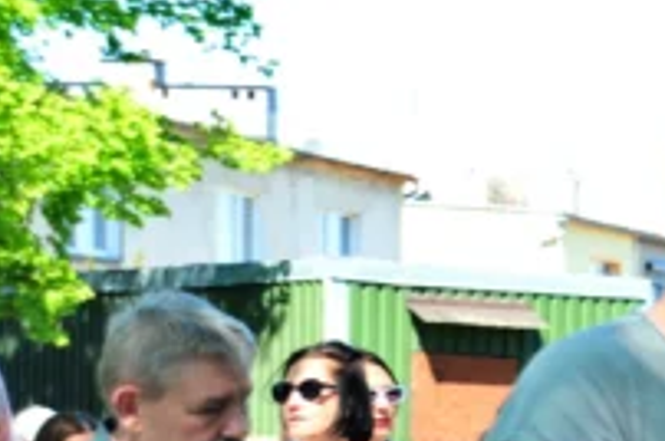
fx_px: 3855
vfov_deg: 6.5
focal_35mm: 209
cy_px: 535
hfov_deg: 9.5
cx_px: 1077
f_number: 4.5
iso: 250
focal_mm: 55
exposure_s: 1/200
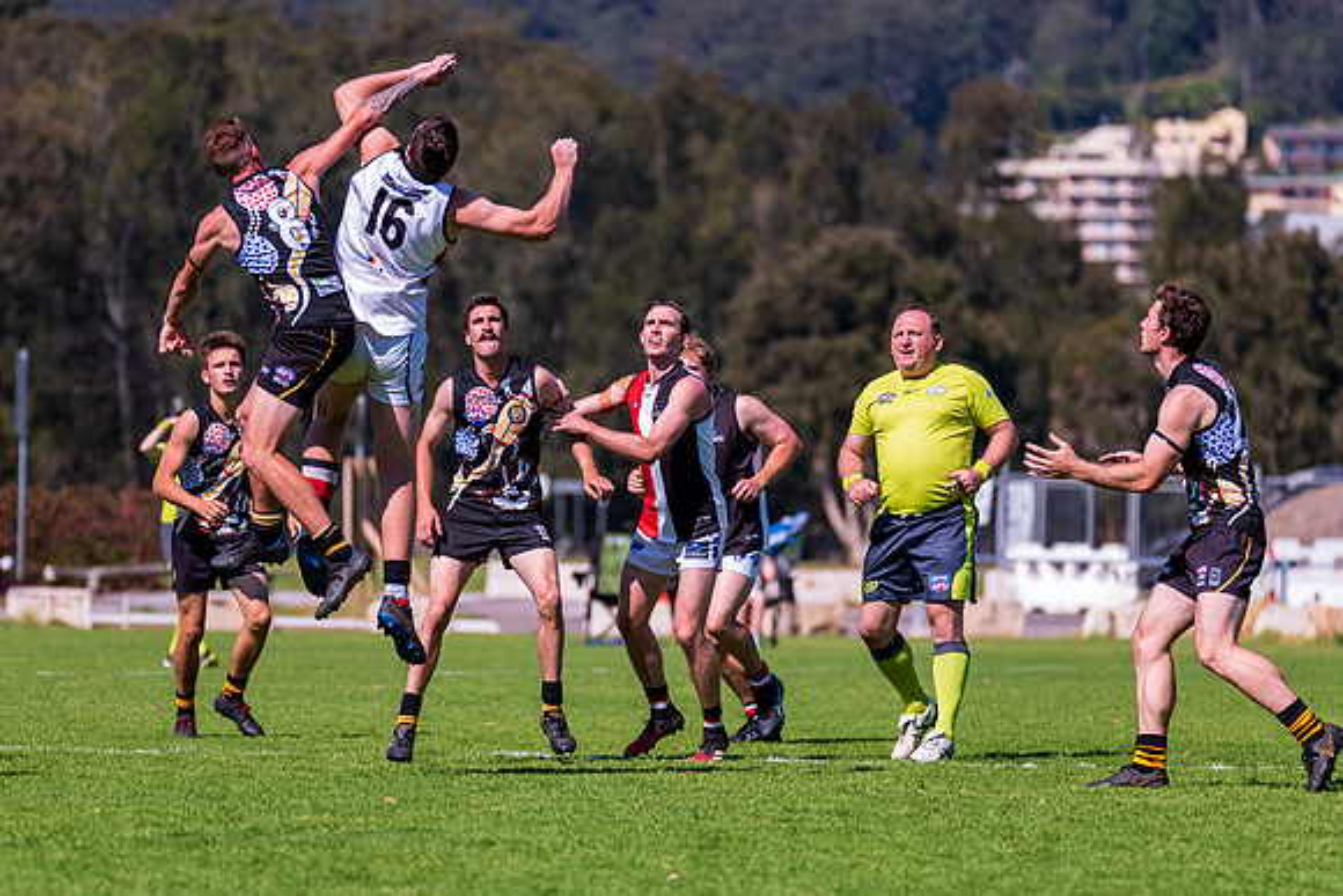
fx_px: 13171
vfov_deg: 3.9
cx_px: 553
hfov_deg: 5.8
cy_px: 431
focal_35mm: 353
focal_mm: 300
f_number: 6.3
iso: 800
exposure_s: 1/3200
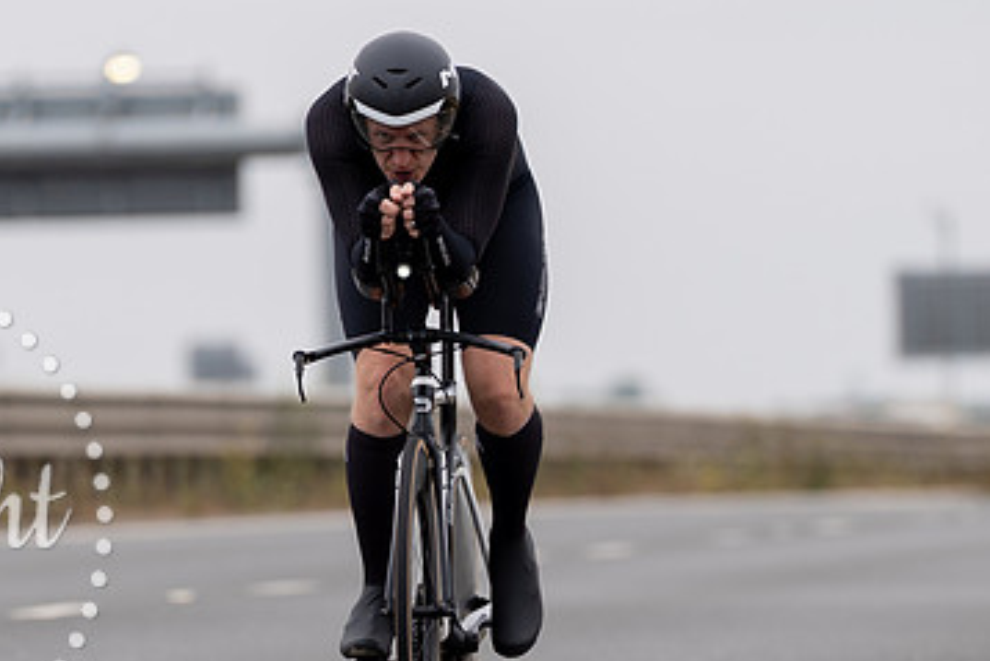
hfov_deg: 3.3
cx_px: 444
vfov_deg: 2.2
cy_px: 670
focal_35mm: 633
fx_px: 17414
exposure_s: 1/800
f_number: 3.2
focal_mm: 200
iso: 100
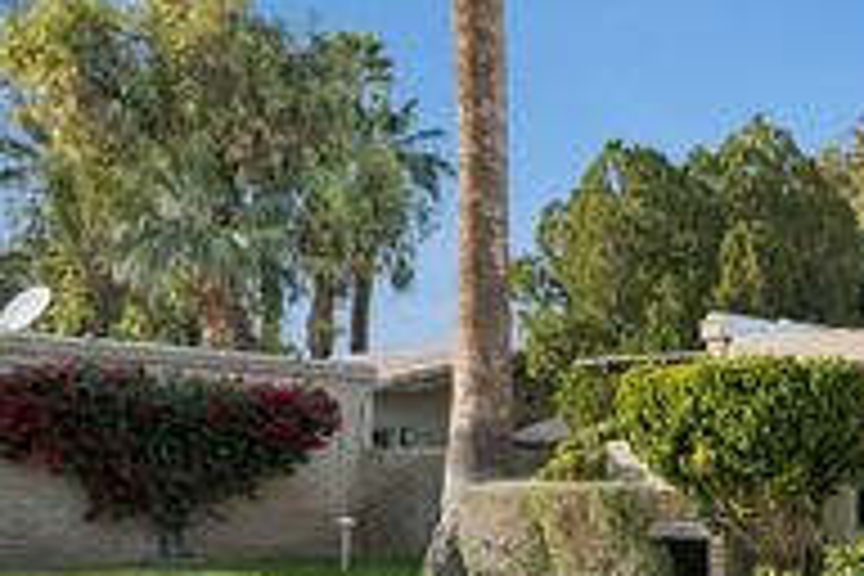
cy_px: 493
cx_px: 972
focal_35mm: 60
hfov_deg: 29.7
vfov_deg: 22.2
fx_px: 1440
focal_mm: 23
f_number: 8
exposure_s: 1/500
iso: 400
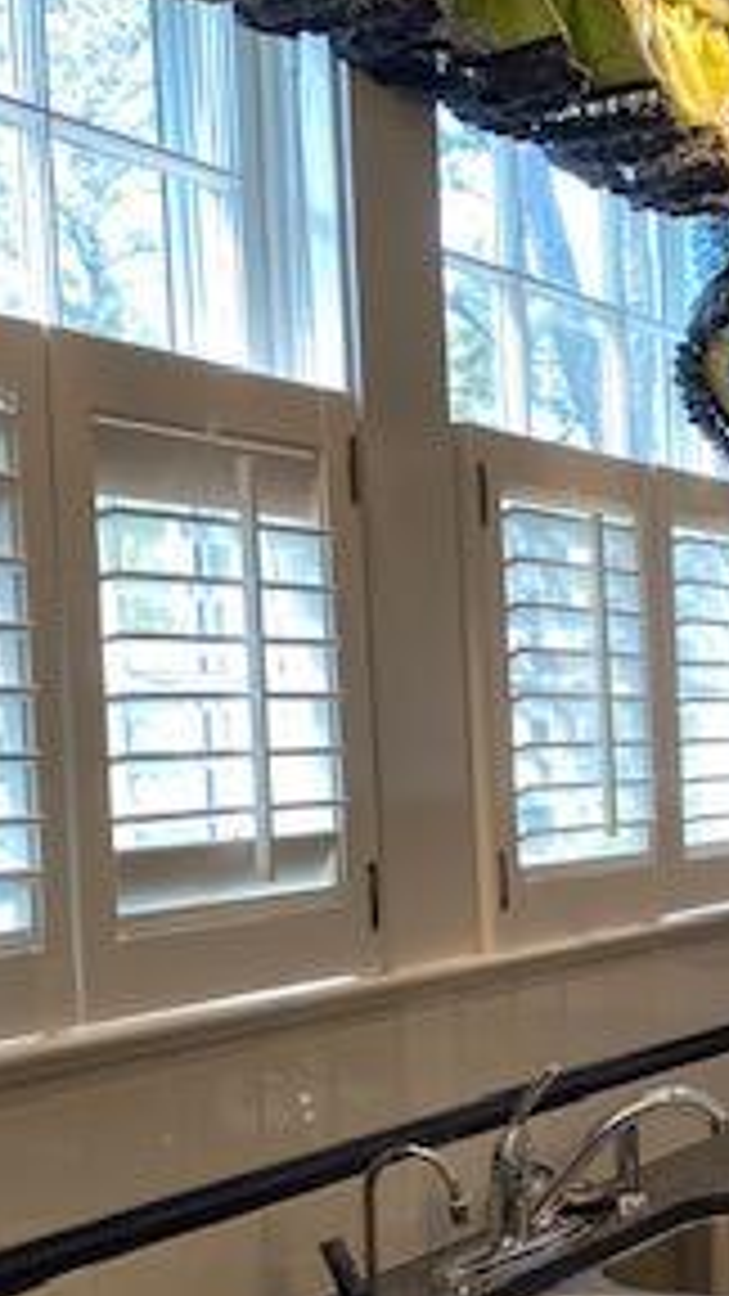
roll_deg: +0.1
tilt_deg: -5.8
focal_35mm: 63
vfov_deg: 32.9
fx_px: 2165
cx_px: 927
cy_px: 918
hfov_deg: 18.0
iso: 80
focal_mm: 4.25
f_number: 1.8
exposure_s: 1/60
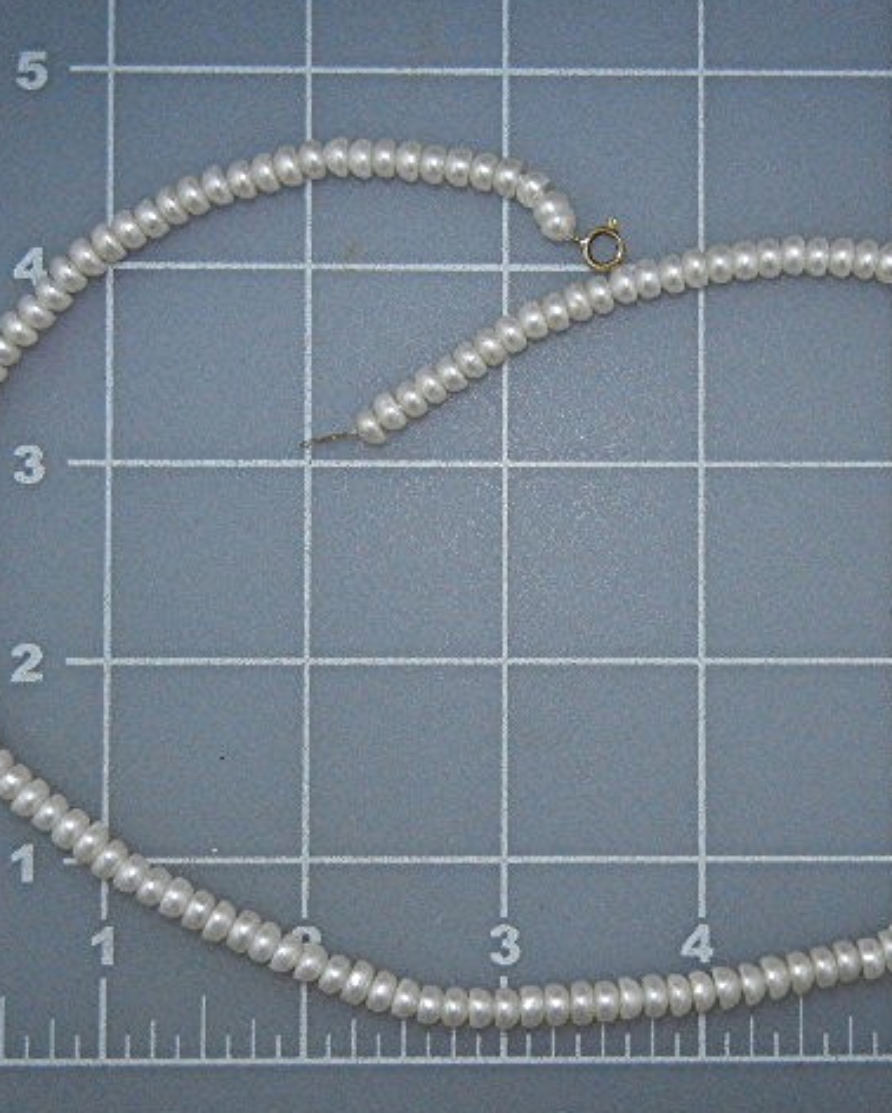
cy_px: 554
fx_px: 1484
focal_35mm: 45
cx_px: 595
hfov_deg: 33.2
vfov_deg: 41.1
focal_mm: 6.2
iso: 800
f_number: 7.2
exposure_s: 1/30
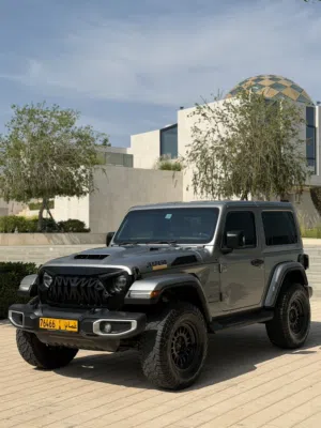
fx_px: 593
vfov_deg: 39.7
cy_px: 214
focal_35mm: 48
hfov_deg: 30.3
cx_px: 160
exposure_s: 1/7874
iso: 64
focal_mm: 6.76
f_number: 1.78
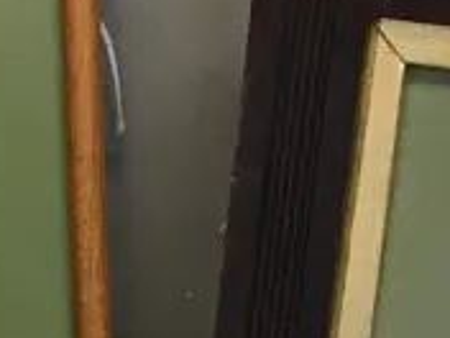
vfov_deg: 8.5
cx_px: 128
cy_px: 556
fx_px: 2197
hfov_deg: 11.7
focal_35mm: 169
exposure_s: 1/33
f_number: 2.2
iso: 40
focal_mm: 4.15
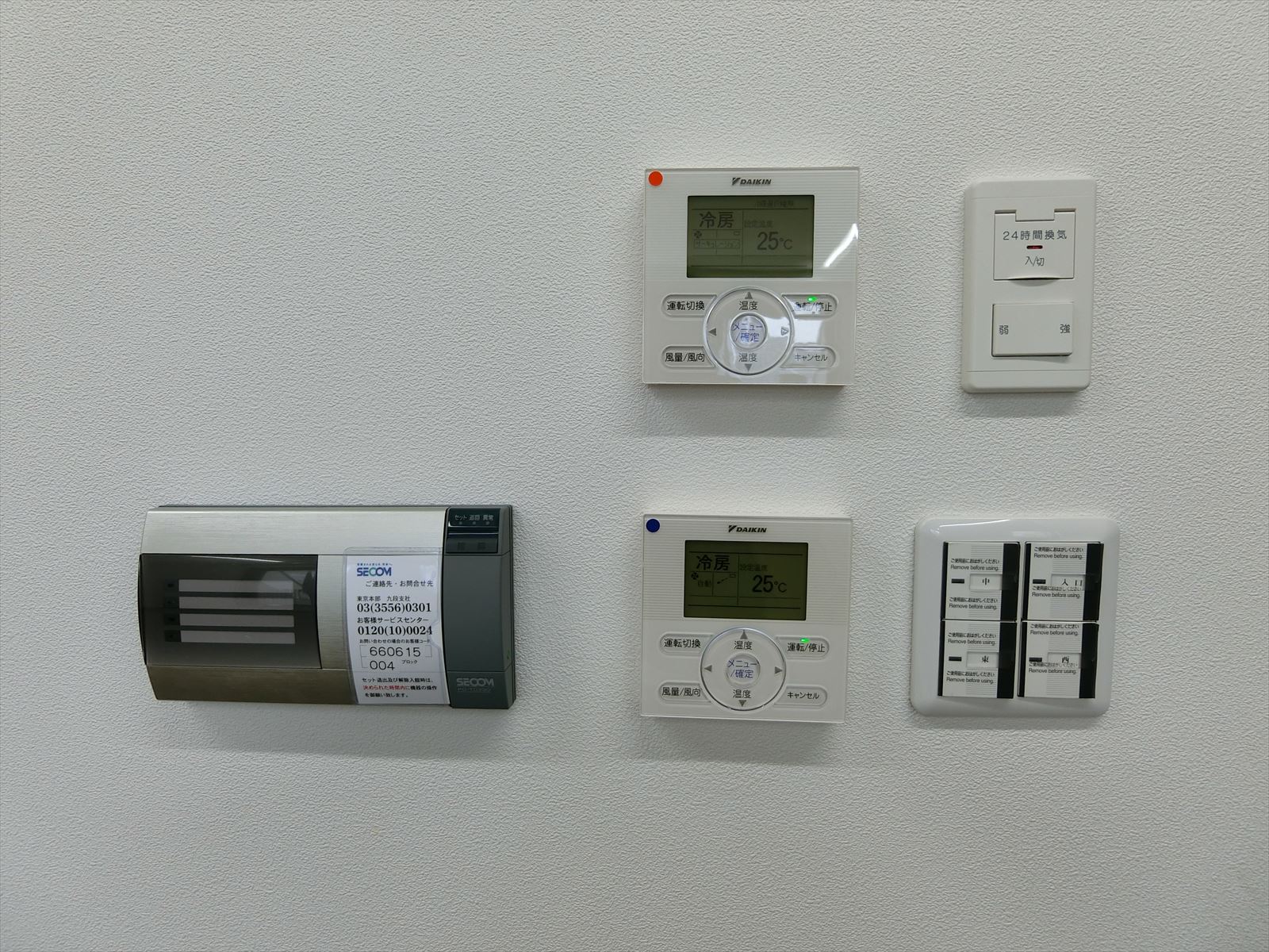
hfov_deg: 84.7
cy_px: 476
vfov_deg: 68.7
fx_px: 697
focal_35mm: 19
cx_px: 634
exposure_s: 1/125
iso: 80
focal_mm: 4.06
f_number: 2.7
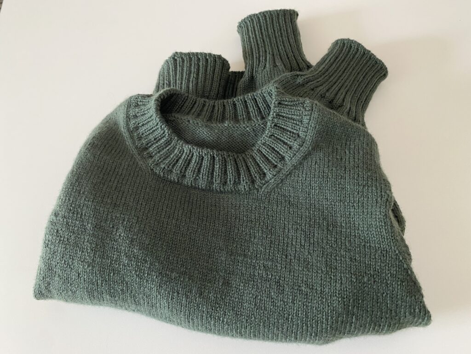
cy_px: 177
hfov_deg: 67.3
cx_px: 236
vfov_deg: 53.1
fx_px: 354
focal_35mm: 26
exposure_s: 1/60
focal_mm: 4.25
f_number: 1.8
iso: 320
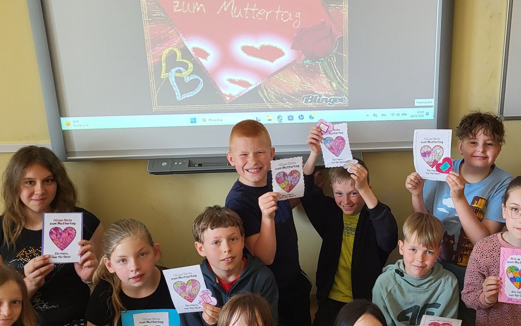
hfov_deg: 39.5
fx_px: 710
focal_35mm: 50
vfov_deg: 25.8
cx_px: 375
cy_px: 188
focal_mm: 5.4
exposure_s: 1/120
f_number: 1.8
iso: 200
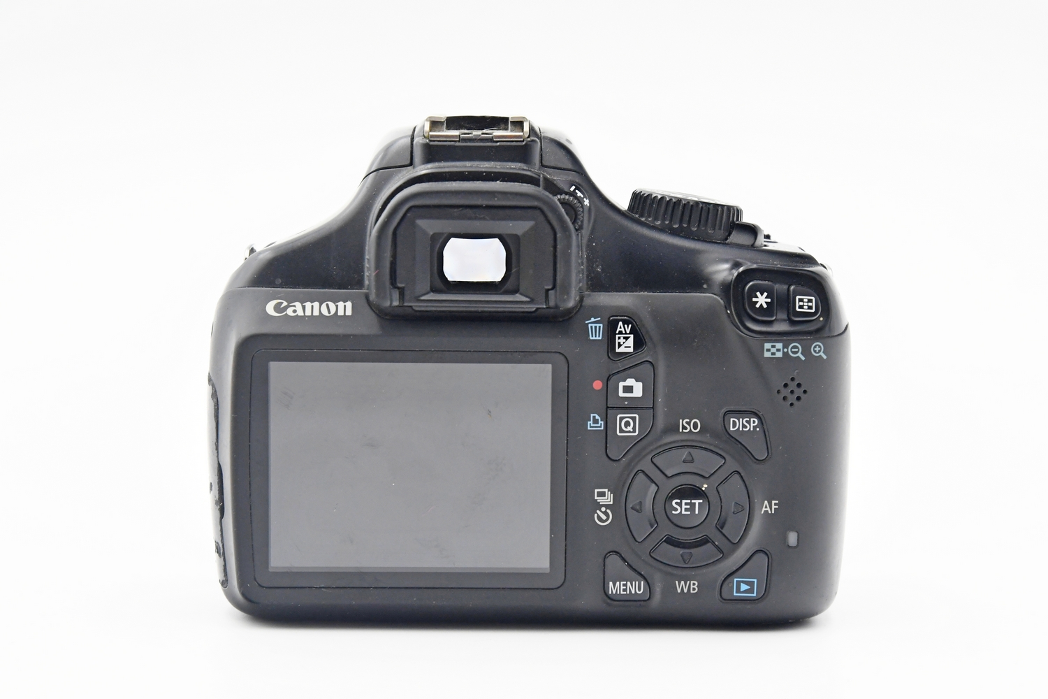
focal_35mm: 84
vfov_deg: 16.3
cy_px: 350
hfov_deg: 24.2
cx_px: 524
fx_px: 2445
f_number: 8
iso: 1600
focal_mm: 56
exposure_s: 1/100
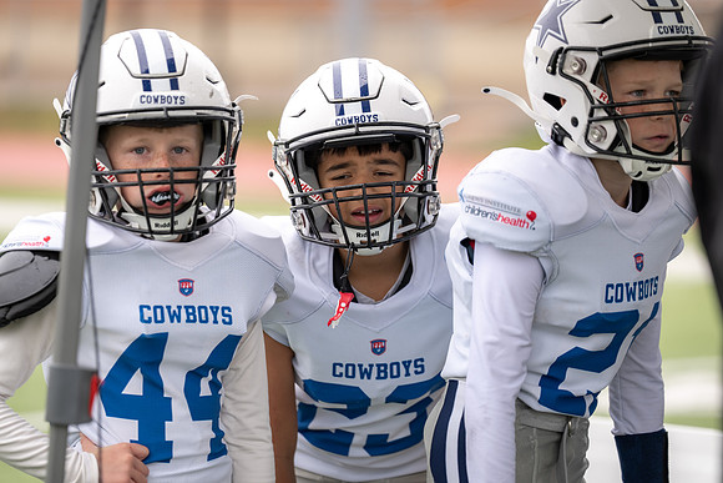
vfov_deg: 7.8
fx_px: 3535
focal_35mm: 176
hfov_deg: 11.7
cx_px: 362
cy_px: 242
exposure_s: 1/320
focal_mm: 176
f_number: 2.8
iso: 100
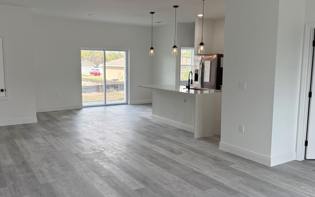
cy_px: 99
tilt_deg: -6.4
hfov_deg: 58.1
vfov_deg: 38.3
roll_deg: +0.3
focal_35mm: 33
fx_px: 283
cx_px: 145
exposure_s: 1/333
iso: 100
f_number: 1.78
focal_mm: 6.76
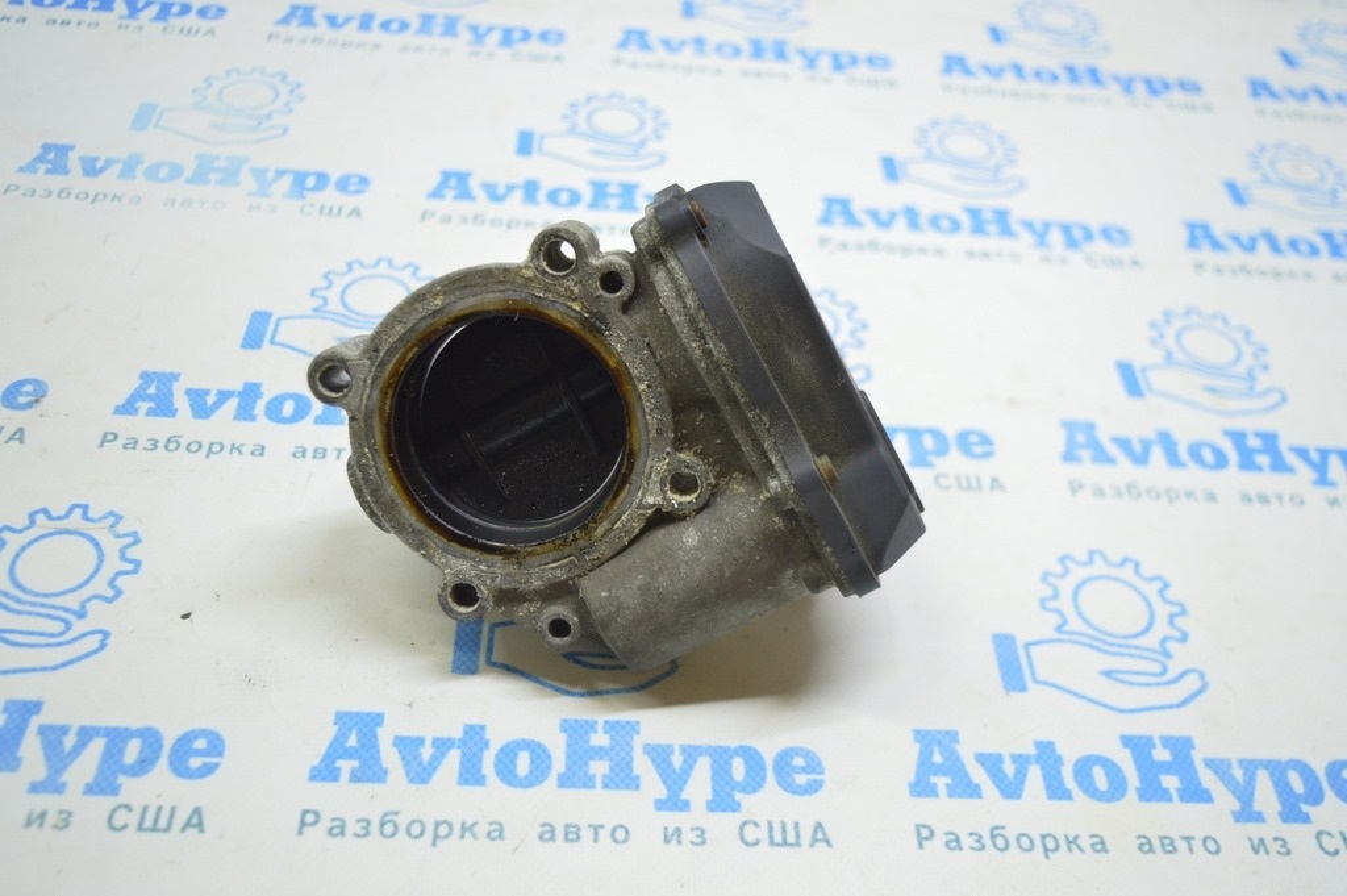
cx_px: 674
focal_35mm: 36
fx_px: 1346
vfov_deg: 36.8
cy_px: 448
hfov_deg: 53.2
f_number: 4
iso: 400
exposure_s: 1/40
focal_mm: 24
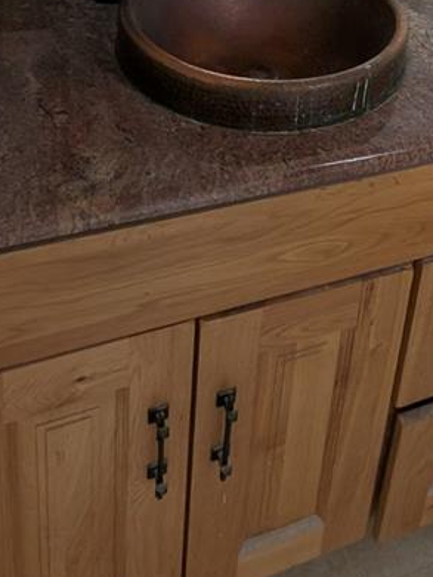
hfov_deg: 35.6
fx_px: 666
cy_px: -101
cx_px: 288
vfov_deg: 36.9
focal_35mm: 40
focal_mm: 1.54
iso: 173
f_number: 2.2
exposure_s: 1/23.8
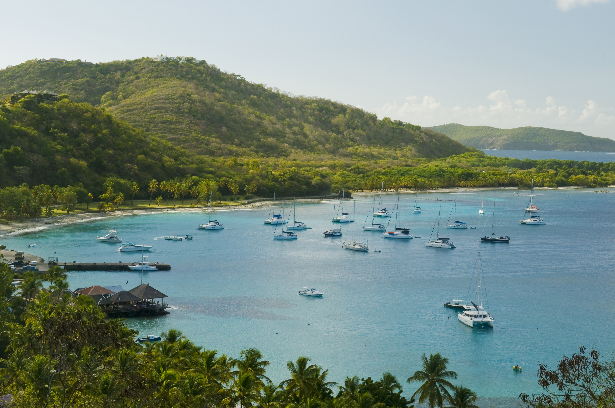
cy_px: 204
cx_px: 308
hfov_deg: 30.5
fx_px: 1126
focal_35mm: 66
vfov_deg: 20.6
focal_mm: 44
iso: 200
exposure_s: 1/100
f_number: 13
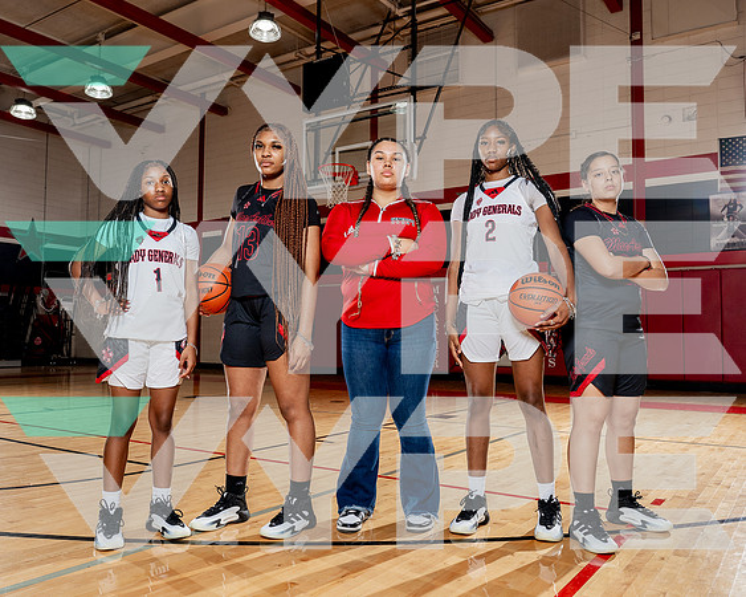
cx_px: 373
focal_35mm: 31
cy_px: 298
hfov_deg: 57.6
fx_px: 678
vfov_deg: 47.5
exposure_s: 1/250
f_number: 5.6
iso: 640
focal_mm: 27
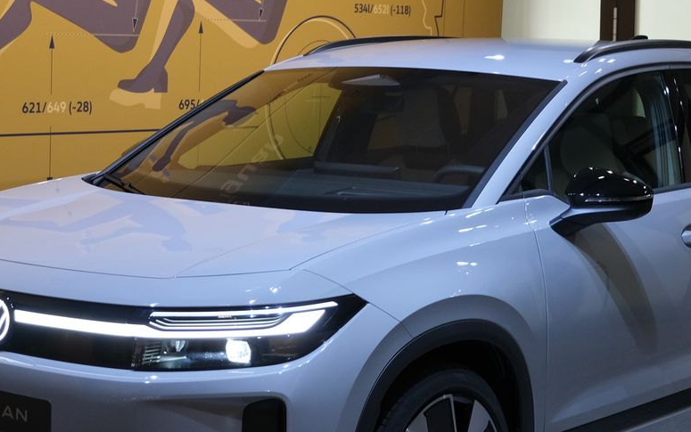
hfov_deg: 22.2
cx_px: 125
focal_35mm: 92
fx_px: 1733
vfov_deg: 14.2
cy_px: 127
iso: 640
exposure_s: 1/100
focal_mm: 23.3
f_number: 3.2
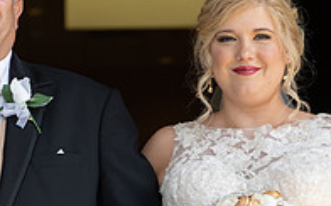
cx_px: 180
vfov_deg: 5.4
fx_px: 2181
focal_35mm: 242
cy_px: 170
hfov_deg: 8.7
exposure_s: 1/160
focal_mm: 69
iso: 100
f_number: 3.5
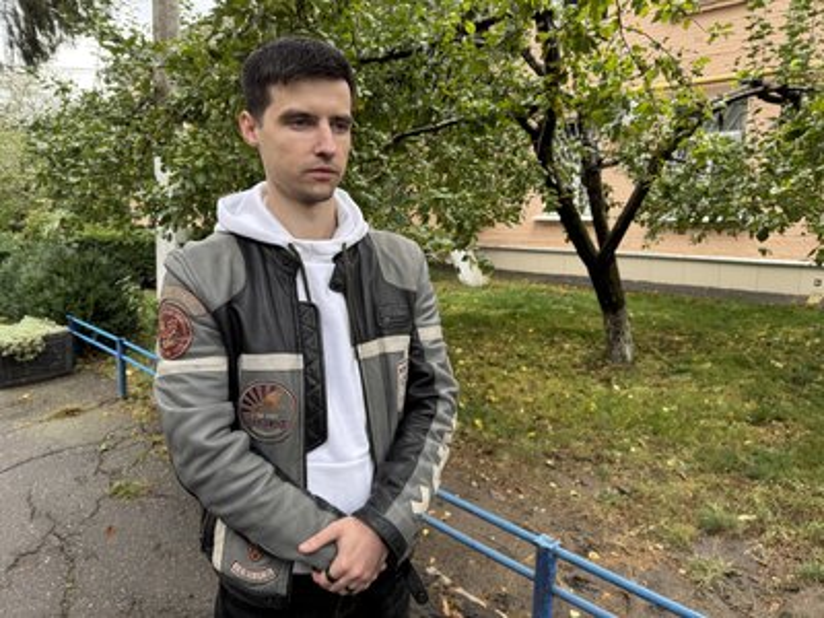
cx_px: 412
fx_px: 571
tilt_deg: -10.5
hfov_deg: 71.6
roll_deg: +1.0
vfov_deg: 56.8
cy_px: 309
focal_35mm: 24
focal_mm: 6.76
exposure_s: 1/121
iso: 80
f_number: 1.78
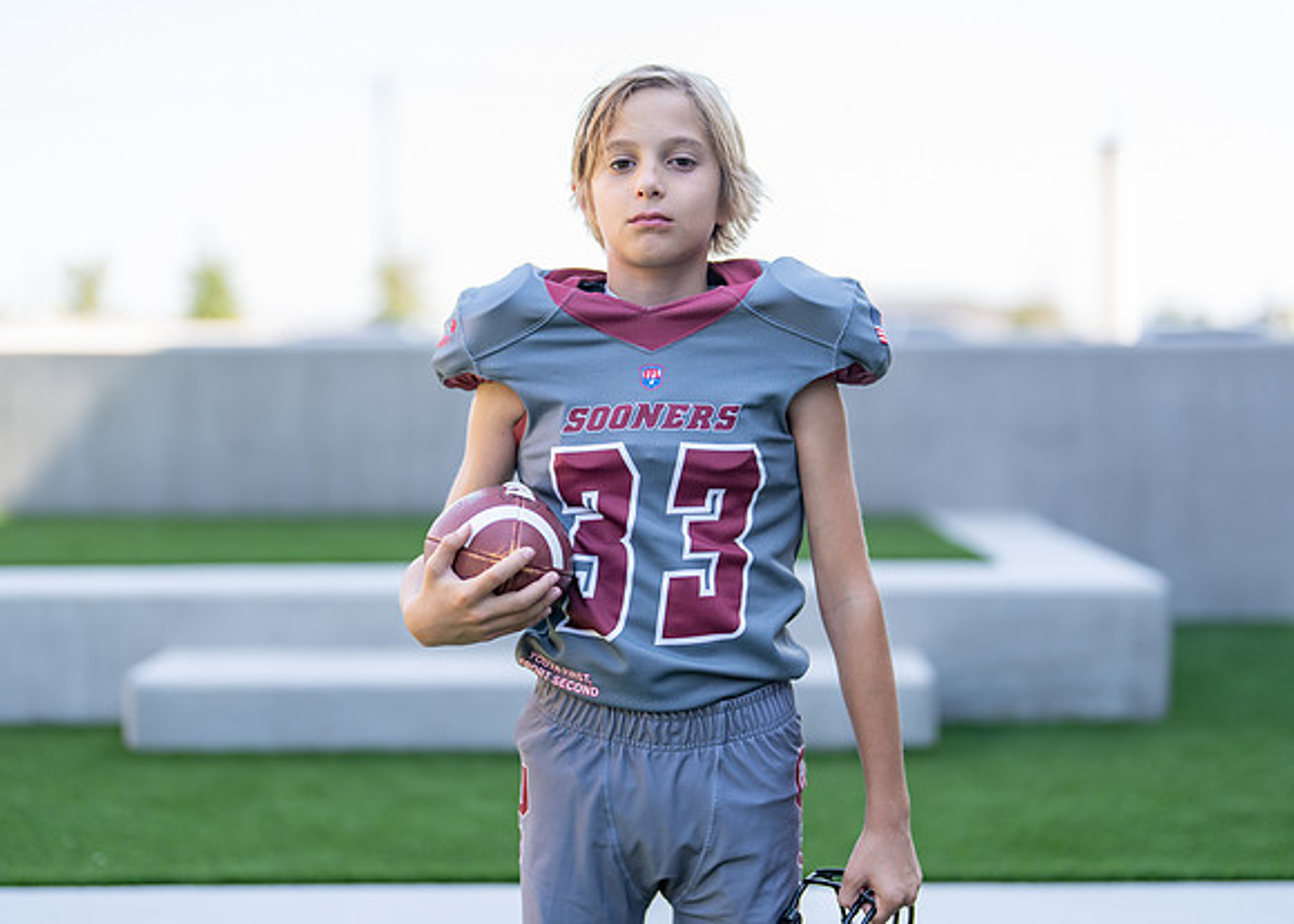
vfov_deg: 23.9
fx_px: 2178
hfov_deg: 33.1
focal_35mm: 59
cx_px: 652
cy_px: 425
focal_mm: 50
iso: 100
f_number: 1.2
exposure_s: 1/1600
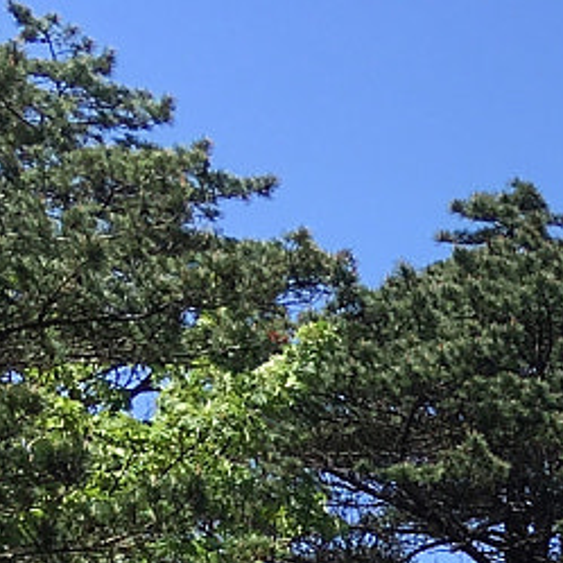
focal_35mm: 165
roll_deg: +0.5
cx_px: 1176
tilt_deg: -2.4
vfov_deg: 9.6
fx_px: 3036
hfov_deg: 9.8
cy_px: 1284
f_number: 2.2
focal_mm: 4.15
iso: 25
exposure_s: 1/1115
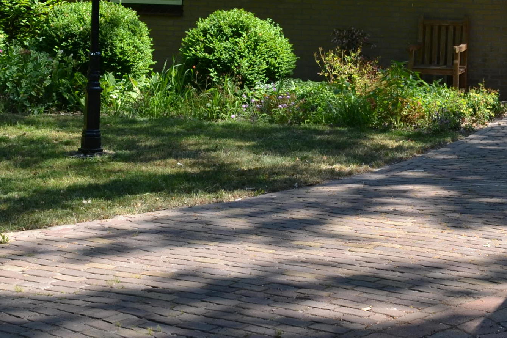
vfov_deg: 12.0
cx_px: 303
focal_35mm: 112
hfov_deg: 18.2
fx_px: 1577
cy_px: -60
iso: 100
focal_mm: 26
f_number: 6.3
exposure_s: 1/160
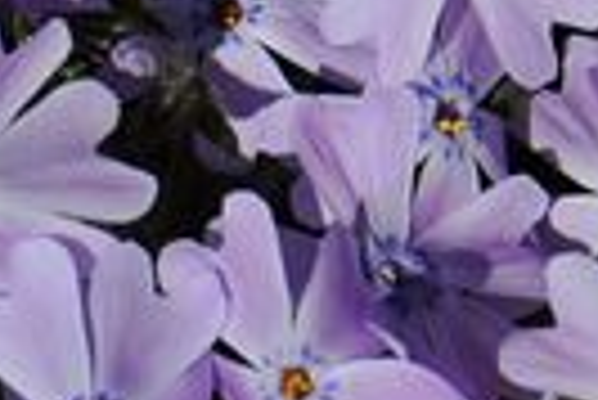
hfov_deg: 1.0
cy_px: 618
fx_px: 33674
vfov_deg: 0.7
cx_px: -787
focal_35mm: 2025
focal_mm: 200
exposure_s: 1/800
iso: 200
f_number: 11
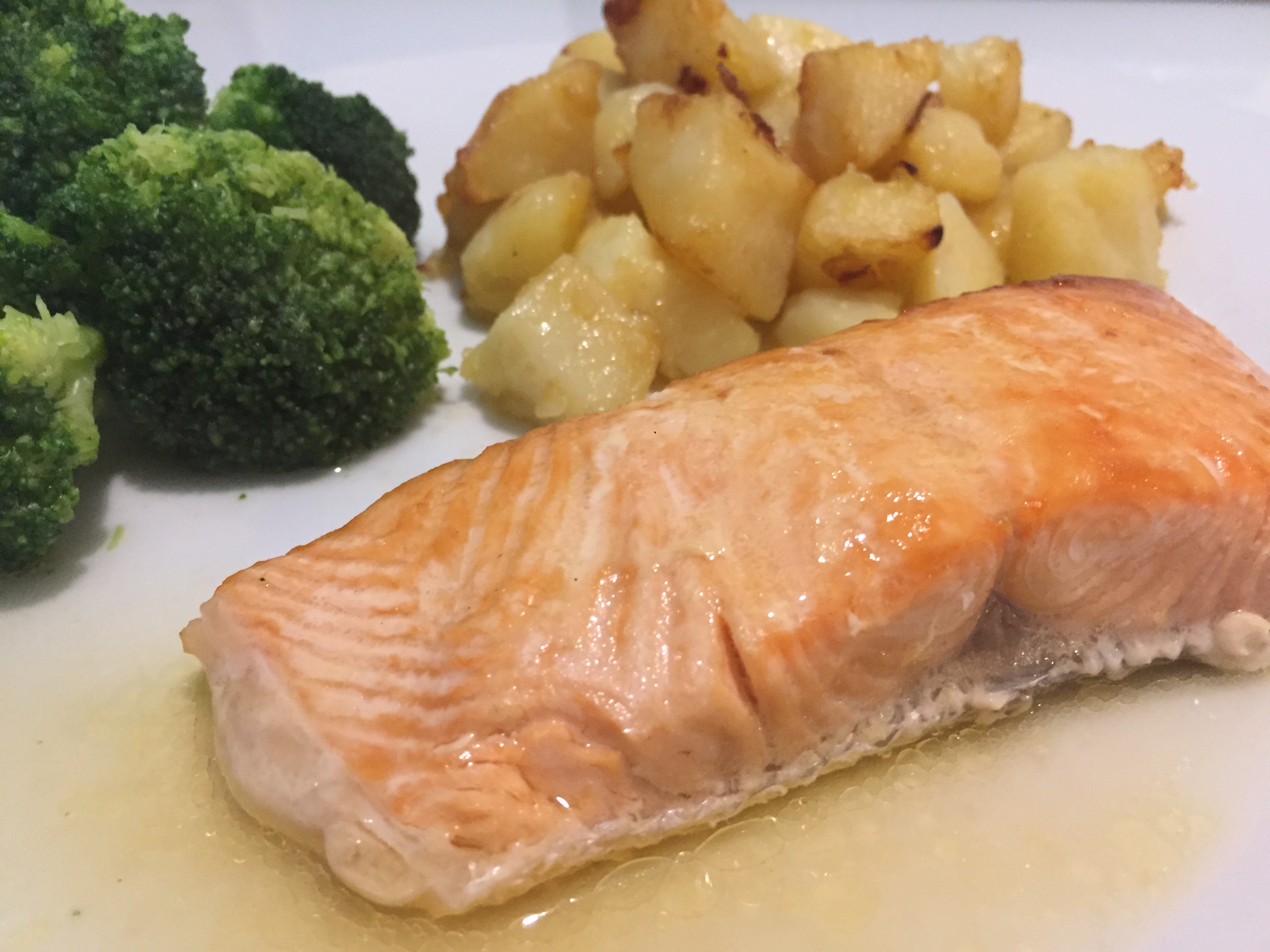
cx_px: 635
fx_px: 1064
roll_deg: +1.4
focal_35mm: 29
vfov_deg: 48.2
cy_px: 476
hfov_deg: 61.7
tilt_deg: -33.9
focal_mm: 4.15
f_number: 2.2
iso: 320
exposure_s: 1/33
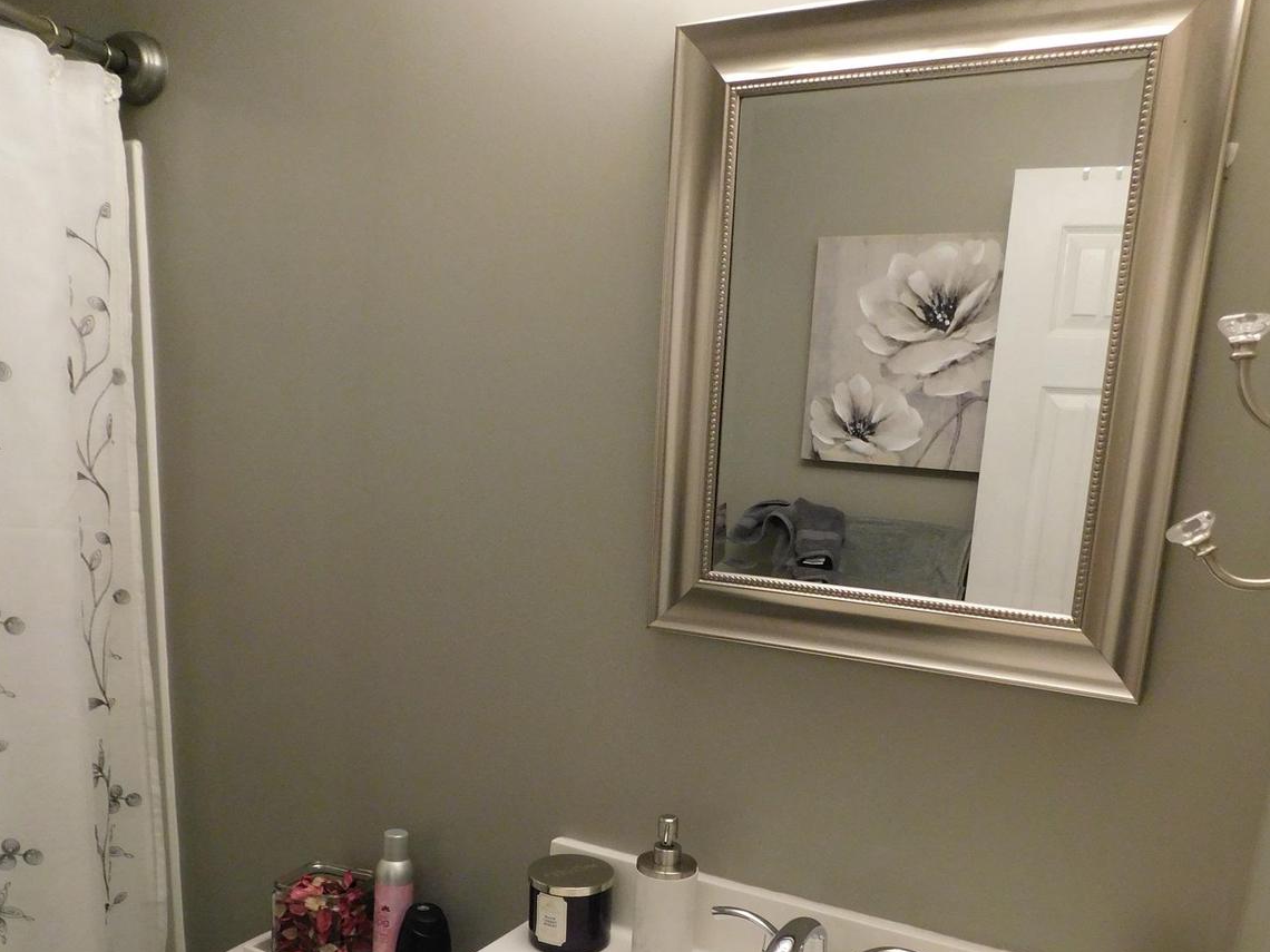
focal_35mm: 31
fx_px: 1137
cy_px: 707
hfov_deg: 58.4
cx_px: 637
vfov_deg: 44.0
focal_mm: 4
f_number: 3
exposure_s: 1/25
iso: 400
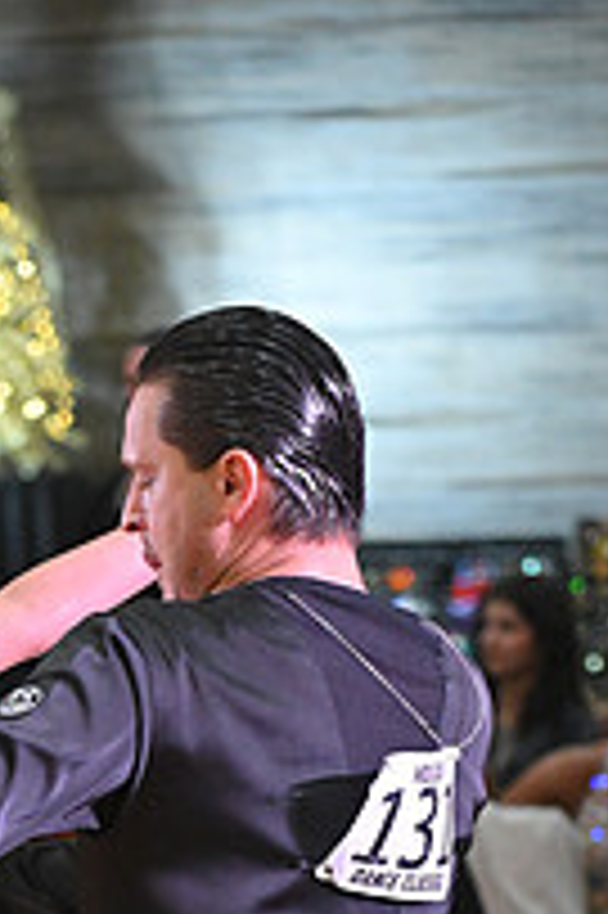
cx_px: -160
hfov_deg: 4.7
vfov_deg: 7.0
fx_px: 7409
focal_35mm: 292
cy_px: 1292
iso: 4000
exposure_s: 1/400
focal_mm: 102
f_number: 4
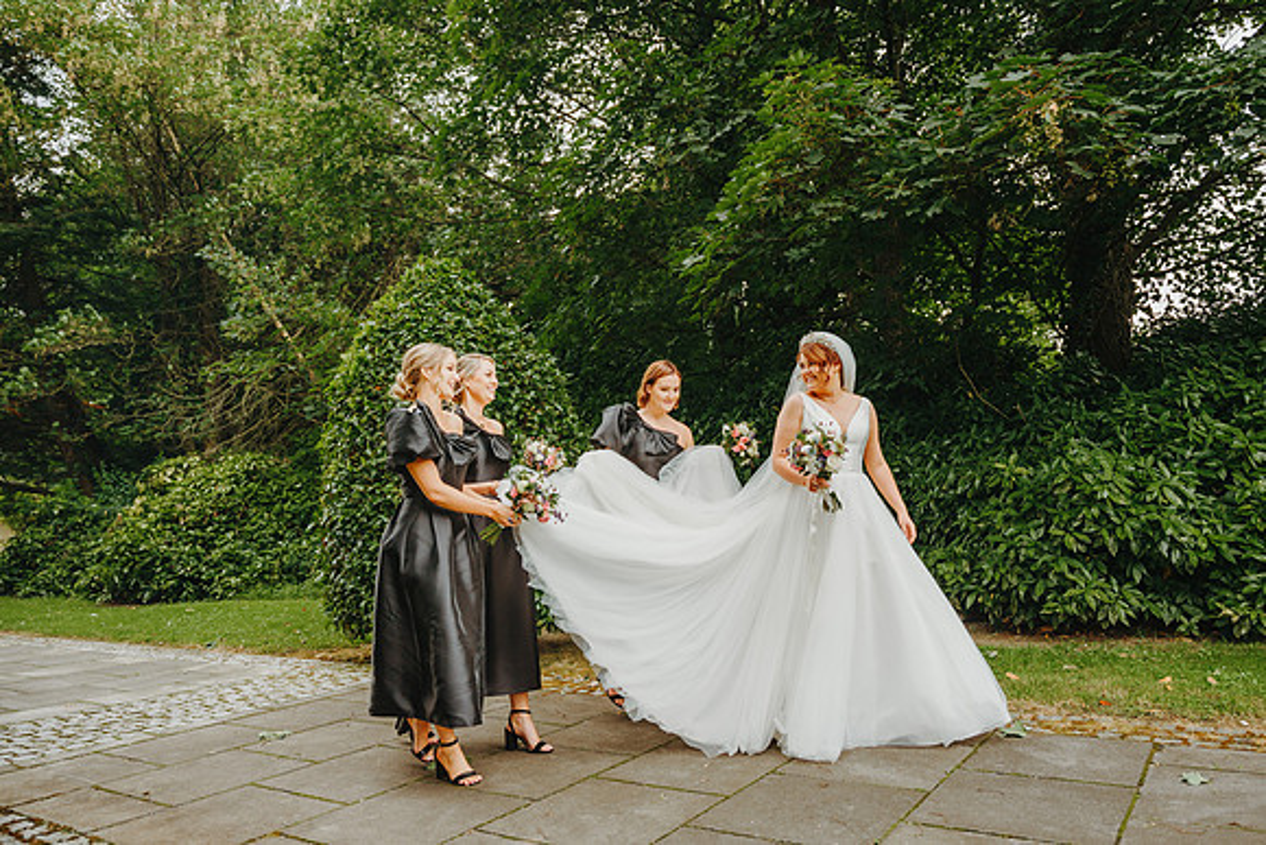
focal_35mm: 26
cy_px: 416
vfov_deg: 49.3
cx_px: 690
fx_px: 920
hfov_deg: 68.9
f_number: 2.8
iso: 200
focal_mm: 24
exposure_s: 1/400
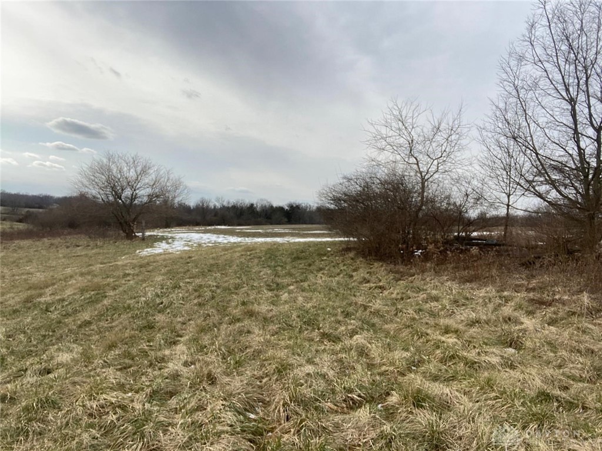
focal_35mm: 23
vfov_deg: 58.8
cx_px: 301
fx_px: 400
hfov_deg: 74.0
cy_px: 226
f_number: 2.2
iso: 25
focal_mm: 2.71
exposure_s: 1/607
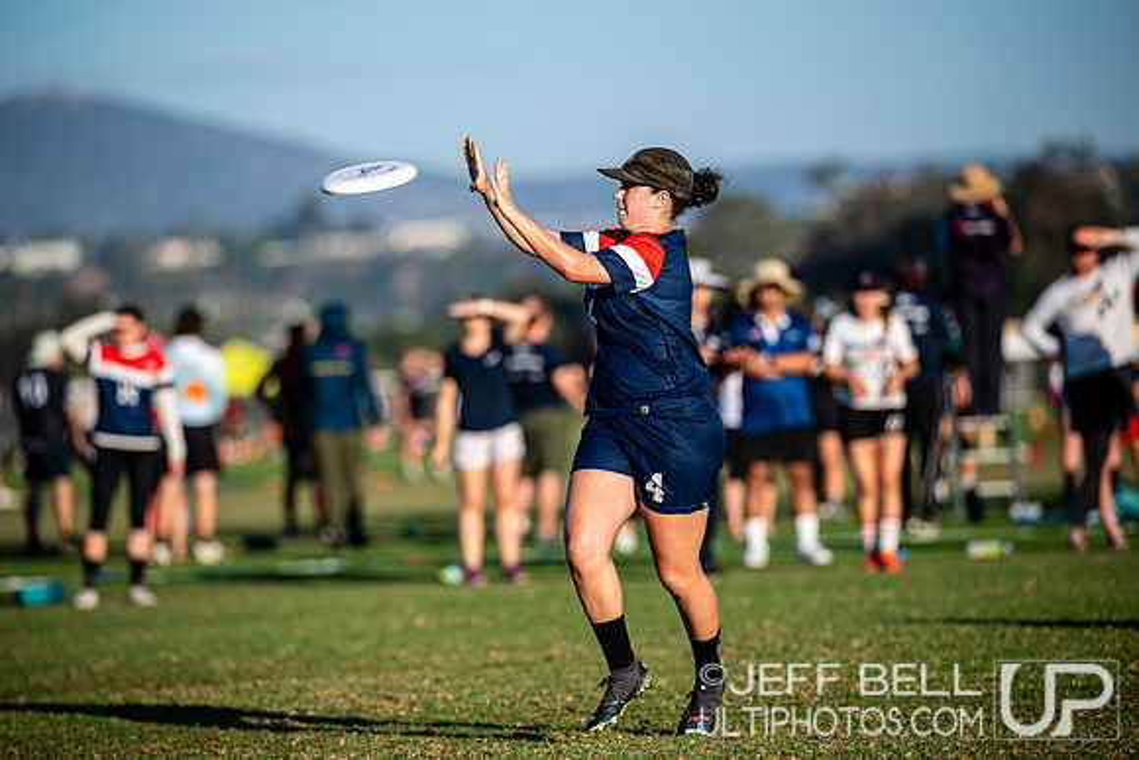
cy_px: 380
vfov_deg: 5.7
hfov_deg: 8.6
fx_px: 7595
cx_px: 570
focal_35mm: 240
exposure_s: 1/1250
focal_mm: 240
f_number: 3.2
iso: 110
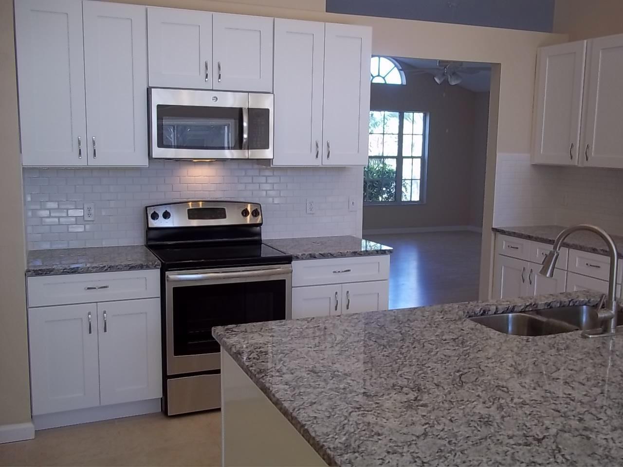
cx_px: 312
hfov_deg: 51.4
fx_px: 648
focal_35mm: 36
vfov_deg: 39.7
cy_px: 234
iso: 80
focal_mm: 6.5
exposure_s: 1/40
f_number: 3.1
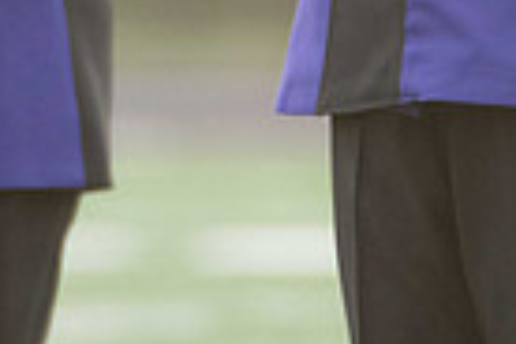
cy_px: -378
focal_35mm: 2679
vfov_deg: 0.5
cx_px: 454
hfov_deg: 0.8
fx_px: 38396
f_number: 5.6
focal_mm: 550
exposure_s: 1/1600
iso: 2500
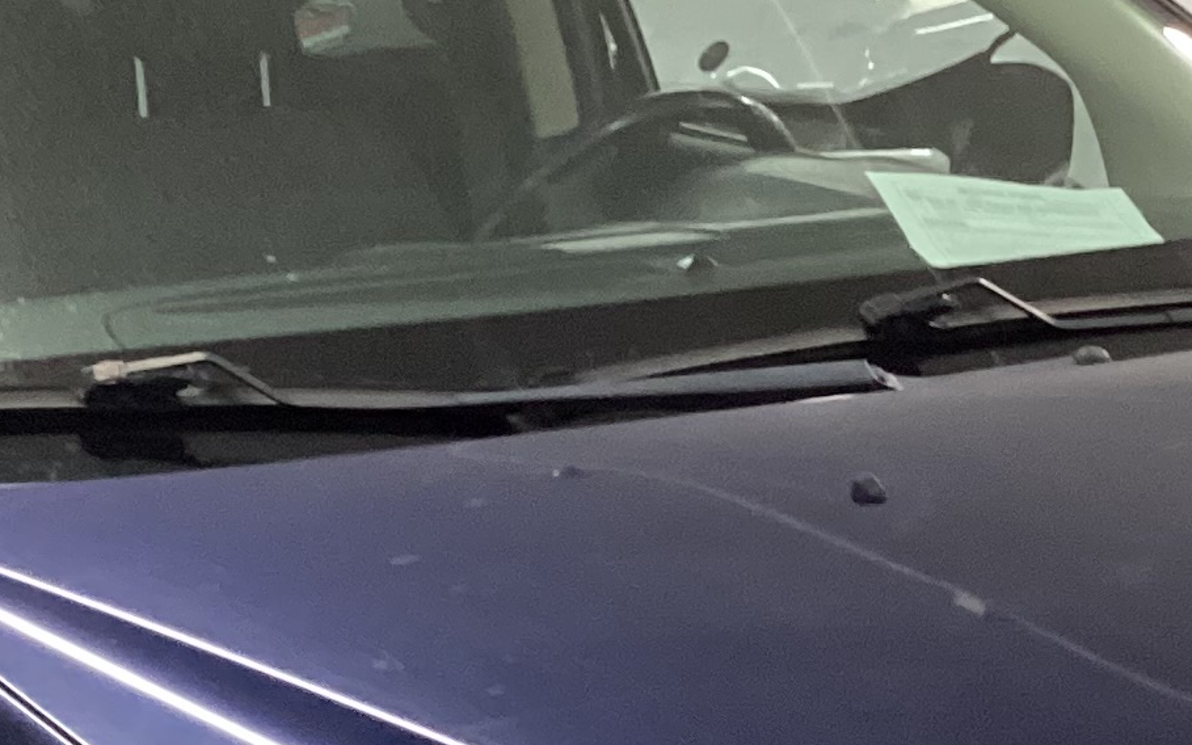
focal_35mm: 118
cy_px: 973
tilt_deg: -18.6
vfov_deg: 10.8
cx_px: 573
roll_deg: +0.6
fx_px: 3833
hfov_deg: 17.7
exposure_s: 1/40
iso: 320
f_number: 2.4
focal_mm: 3.3
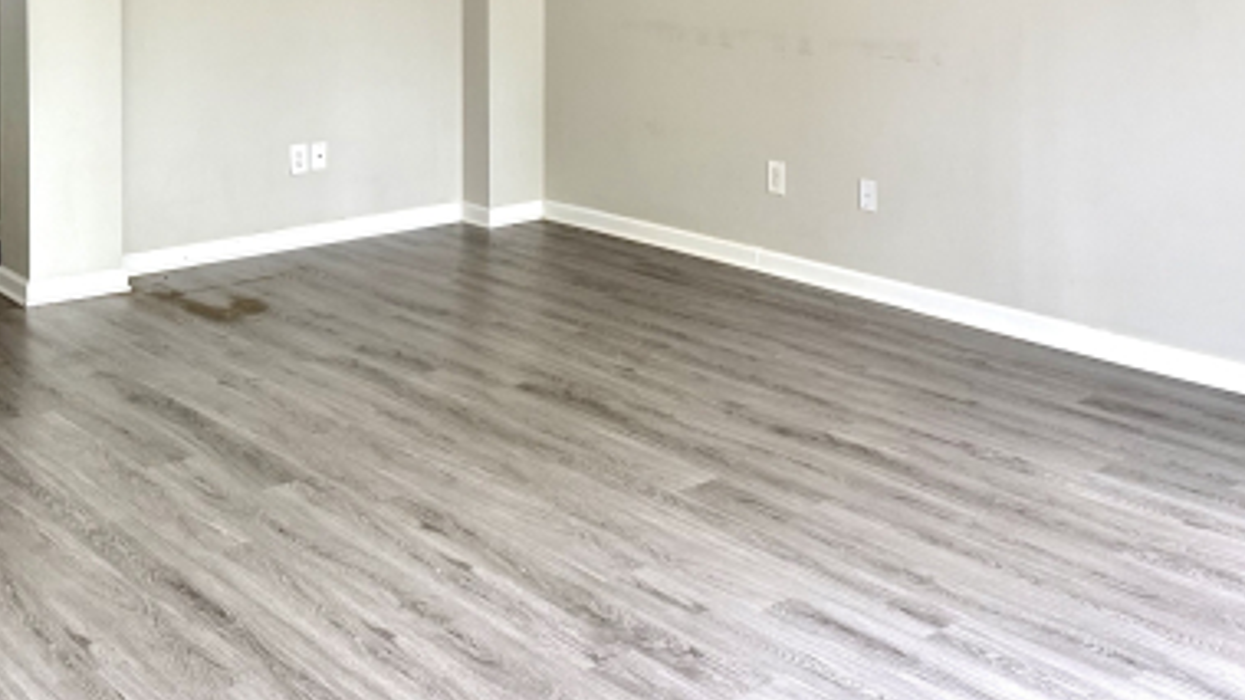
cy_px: -69
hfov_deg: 44.6
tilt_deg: -0.9
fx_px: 1518
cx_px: 665
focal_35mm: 46
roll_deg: -1.1
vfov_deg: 24.3
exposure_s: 1/113
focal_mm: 6.76
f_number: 1.78
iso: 200
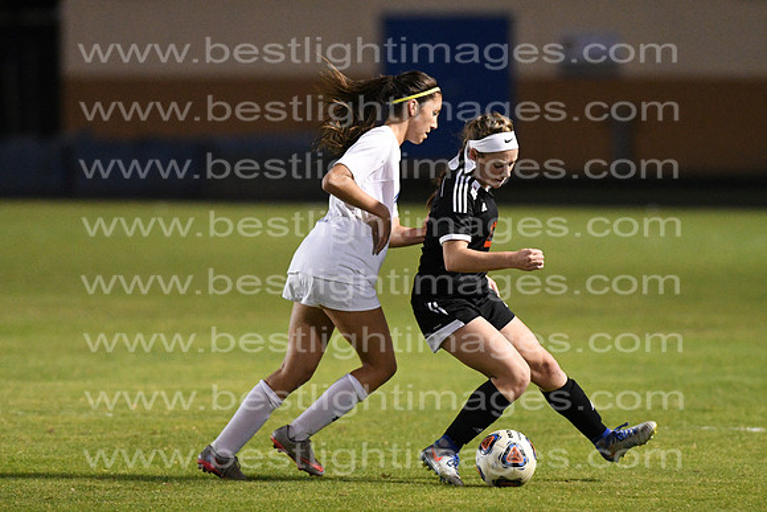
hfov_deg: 4.6
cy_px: 256
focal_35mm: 450
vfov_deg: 3.1
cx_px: 384
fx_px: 9589
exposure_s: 1/640
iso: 8000
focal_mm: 300
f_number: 3.2
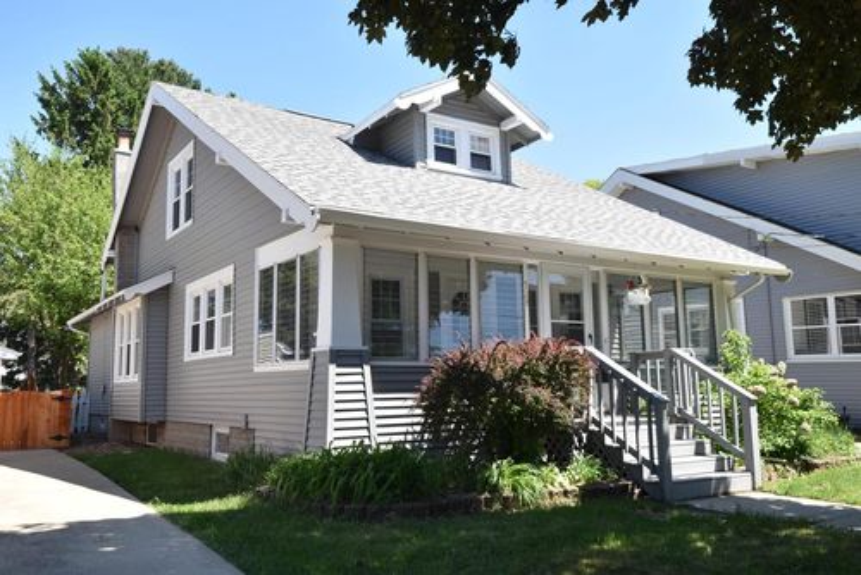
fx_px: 718
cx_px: 430
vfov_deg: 43.7
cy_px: 288
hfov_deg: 61.9
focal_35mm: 30
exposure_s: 1/250
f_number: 8
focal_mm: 20
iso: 200
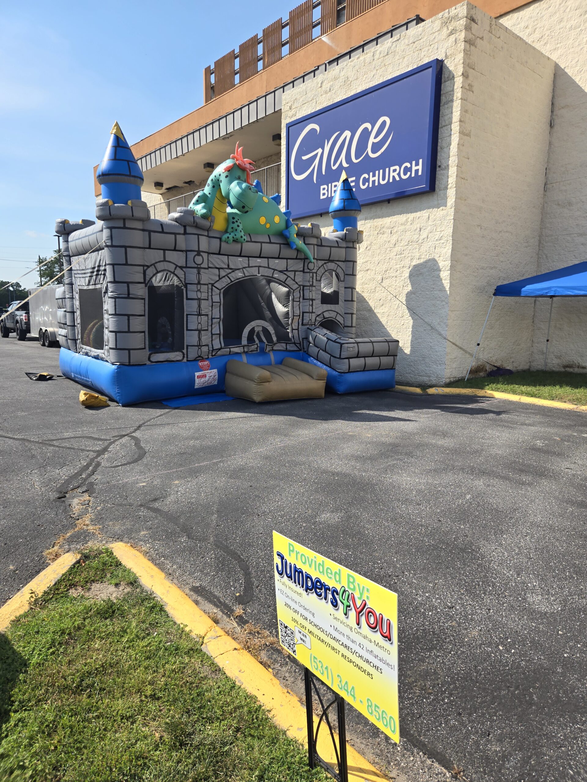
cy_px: 391
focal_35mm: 23
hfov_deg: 58.9
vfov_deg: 73.9
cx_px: 294
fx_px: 520
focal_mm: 5.4
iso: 25
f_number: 1.8
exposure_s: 1/1369
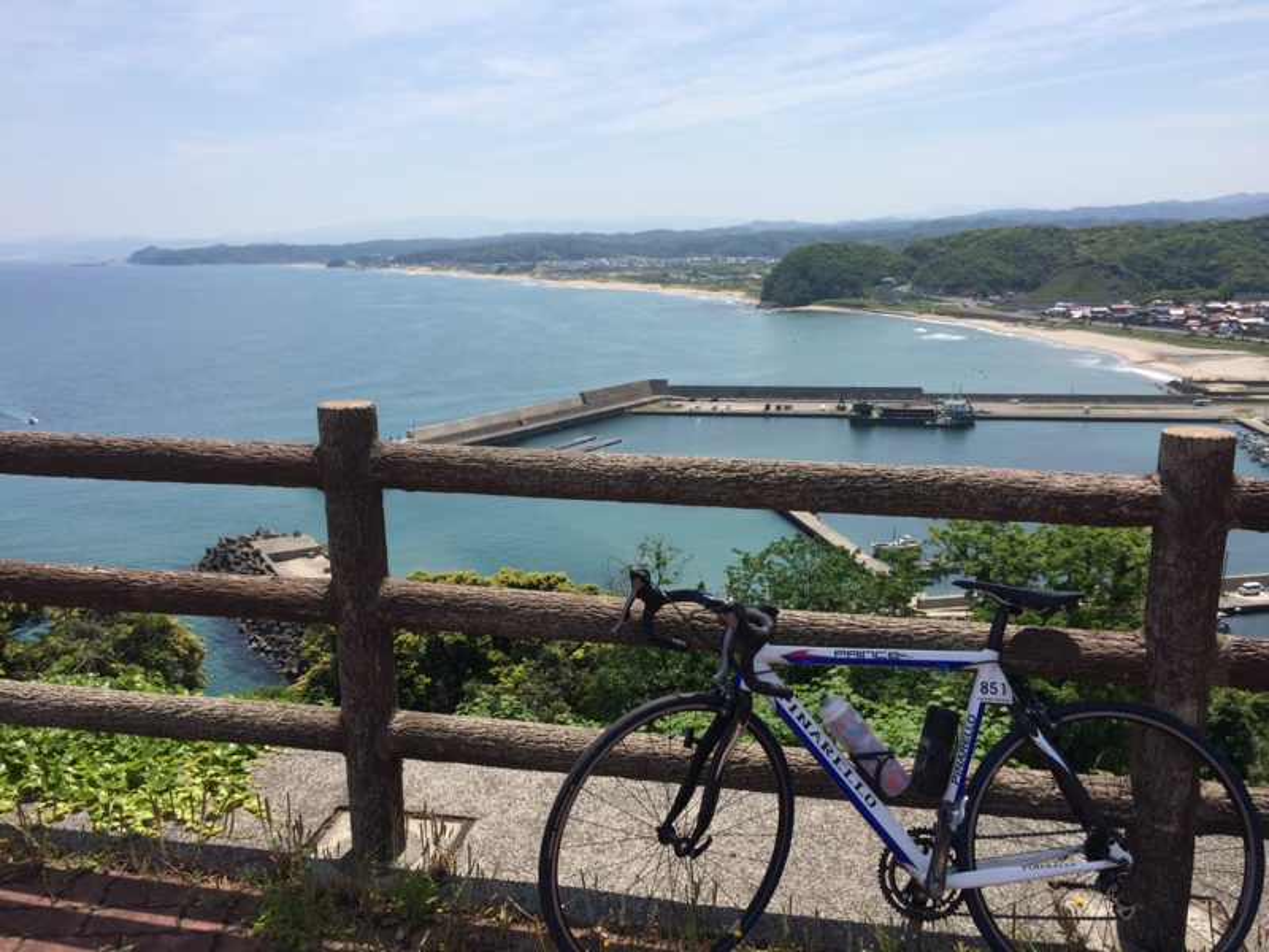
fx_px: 1063
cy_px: 476
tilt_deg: -12.3
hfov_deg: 61.7
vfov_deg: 48.2
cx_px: 634
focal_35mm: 29
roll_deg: +1.6
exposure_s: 1/3165
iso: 32
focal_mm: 4.15
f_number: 2.2
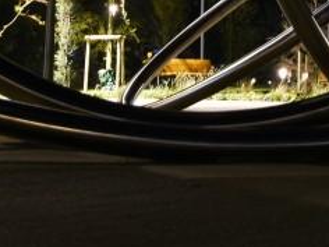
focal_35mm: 137
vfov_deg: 10.1
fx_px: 1302
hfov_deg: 13.7
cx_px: 454
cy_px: -225
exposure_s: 25
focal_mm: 28
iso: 100
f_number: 13
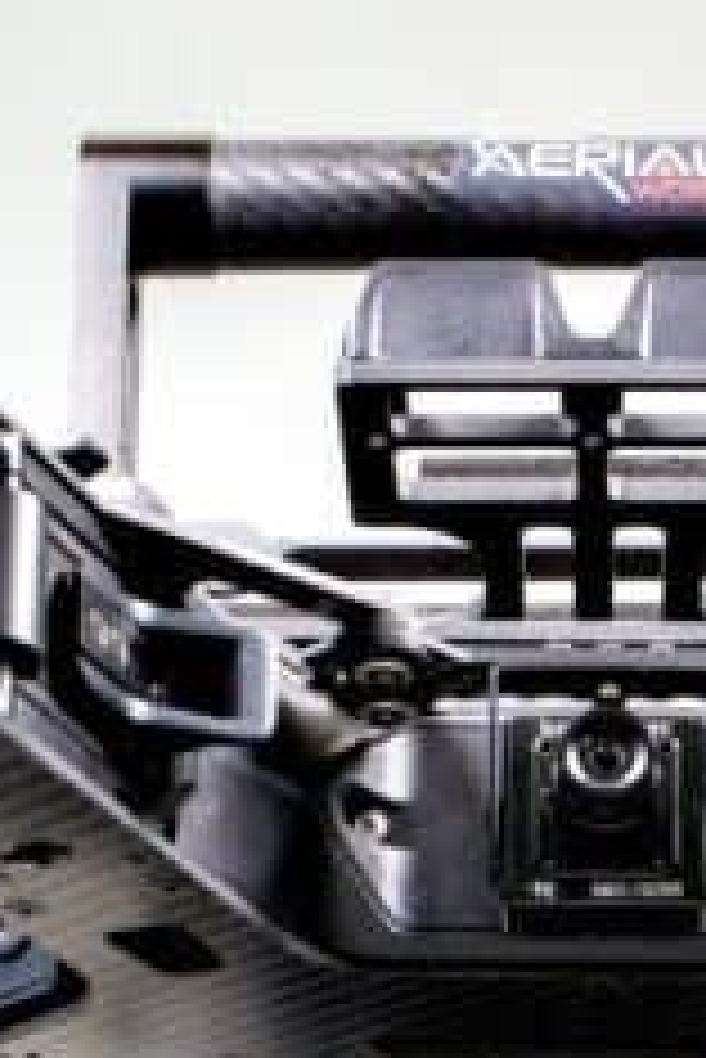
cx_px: 488
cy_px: 1760
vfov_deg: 13.2
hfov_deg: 9.5
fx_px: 4229
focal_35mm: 144
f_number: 8
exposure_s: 1/60
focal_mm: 22
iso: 1000
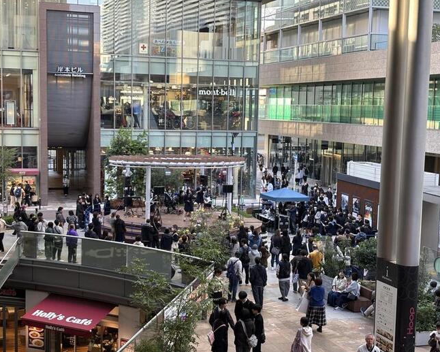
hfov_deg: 34.1
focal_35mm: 55
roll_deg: -1.1
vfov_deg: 27.6
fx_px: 716
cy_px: 175
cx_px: 217
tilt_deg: -6.8
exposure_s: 1/113
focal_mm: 5.96
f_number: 1.6
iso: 40
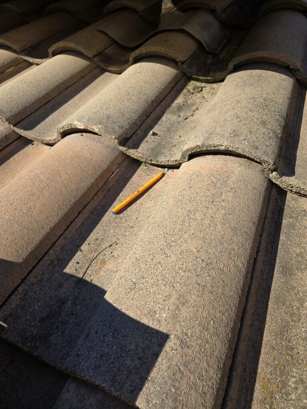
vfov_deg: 73.9
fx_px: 272
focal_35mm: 23
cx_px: 154
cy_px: 204
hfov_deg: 58.9
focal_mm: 5.4
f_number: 1.8
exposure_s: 1/2921
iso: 50
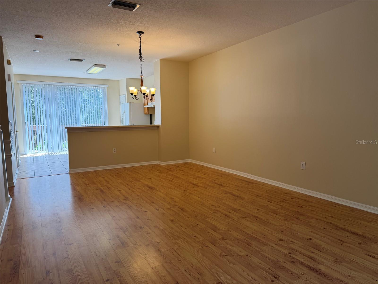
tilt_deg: -5.6
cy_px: 142
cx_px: 189
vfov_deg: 56.8
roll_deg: +1.1
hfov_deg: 71.6
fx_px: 262
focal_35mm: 24
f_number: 1.78
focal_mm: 6.76
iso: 80
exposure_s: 1/170
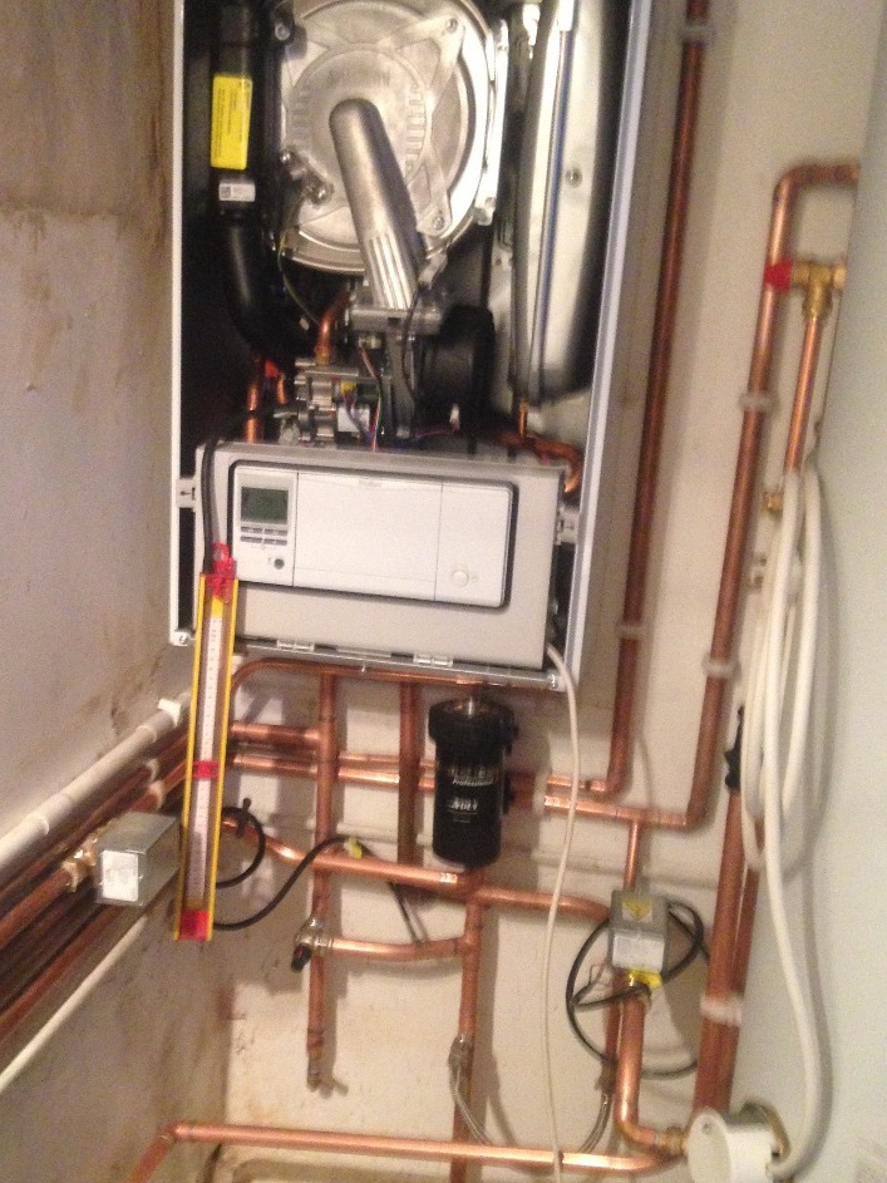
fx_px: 1435
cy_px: 662
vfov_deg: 44.7
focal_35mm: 42
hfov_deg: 34.1
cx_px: 325
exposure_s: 1/15
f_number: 2.4
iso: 400
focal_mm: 4.12
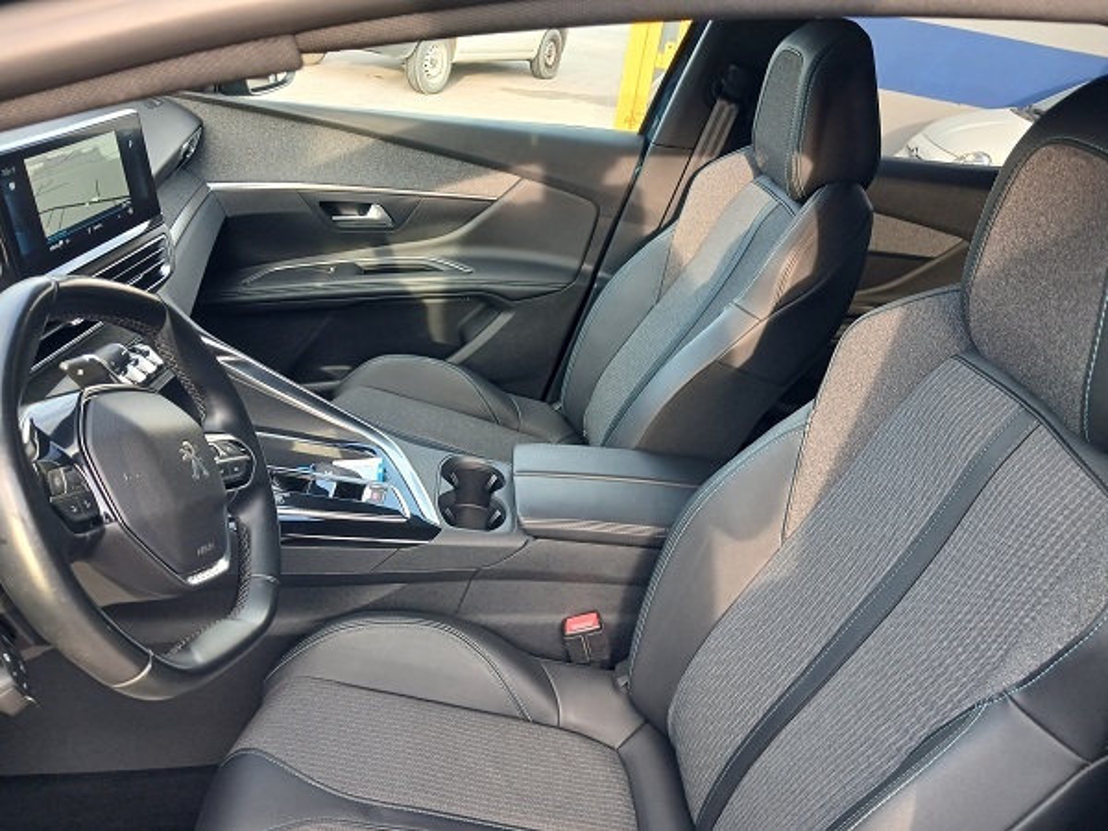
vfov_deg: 51.4
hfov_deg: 65.3
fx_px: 864
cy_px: 416
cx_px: 554
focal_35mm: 27
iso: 100
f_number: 1.8
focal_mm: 3.98
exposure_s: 1/50
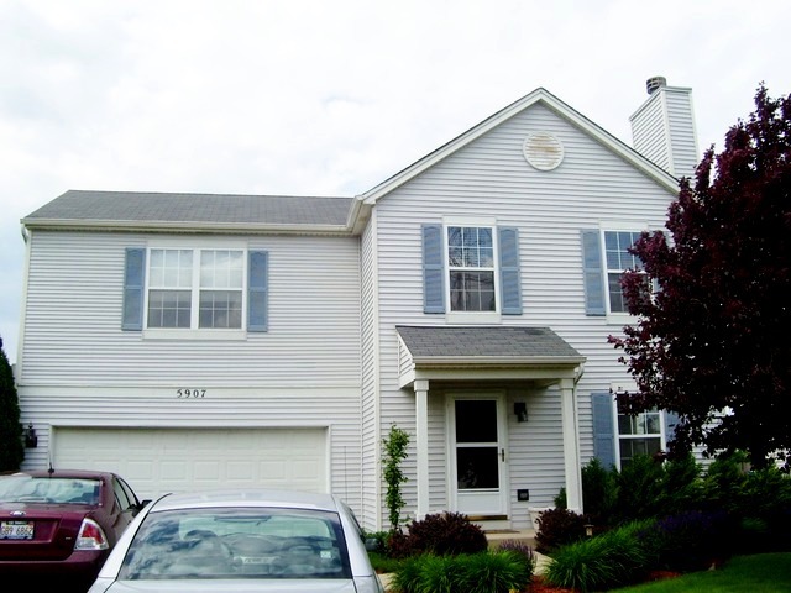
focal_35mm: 36
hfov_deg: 51.4
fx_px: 823
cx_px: 396
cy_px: 296
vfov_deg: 39.7
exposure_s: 1/500
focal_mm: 6
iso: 80
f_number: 4.8
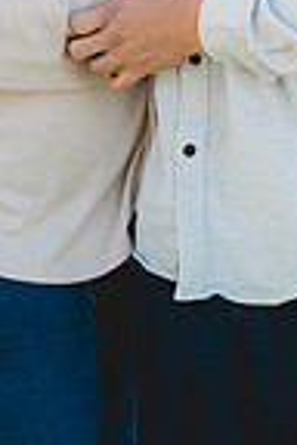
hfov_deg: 8.8
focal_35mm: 156
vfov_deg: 12.6
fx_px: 1930
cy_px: -192
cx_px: 164
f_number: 1.4
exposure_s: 1/1600
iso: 250
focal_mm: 50
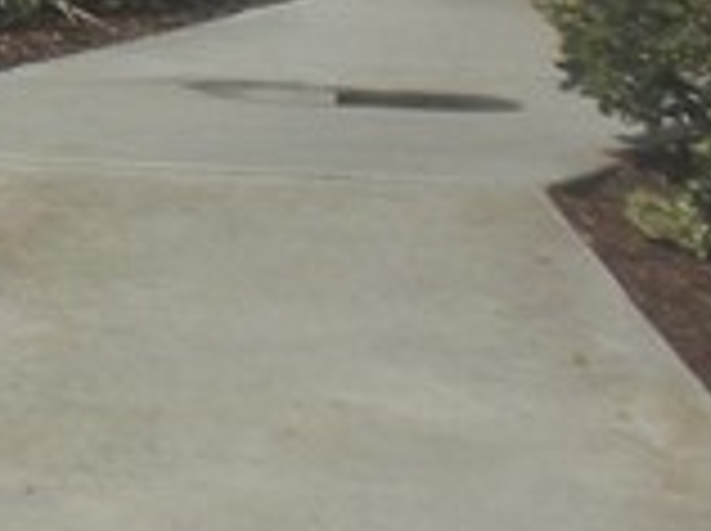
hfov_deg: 7.6
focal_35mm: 240
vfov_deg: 5.9
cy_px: -729
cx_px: -1089
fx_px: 4922
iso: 64
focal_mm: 6.6
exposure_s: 1/209
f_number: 10
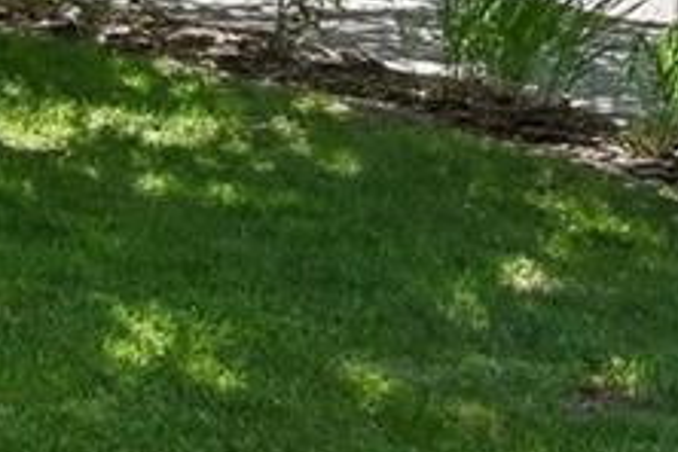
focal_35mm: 130
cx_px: -1200
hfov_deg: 11.4
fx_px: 2448
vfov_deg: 10.1
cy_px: -266
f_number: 10
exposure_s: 1/160
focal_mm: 18
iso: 400
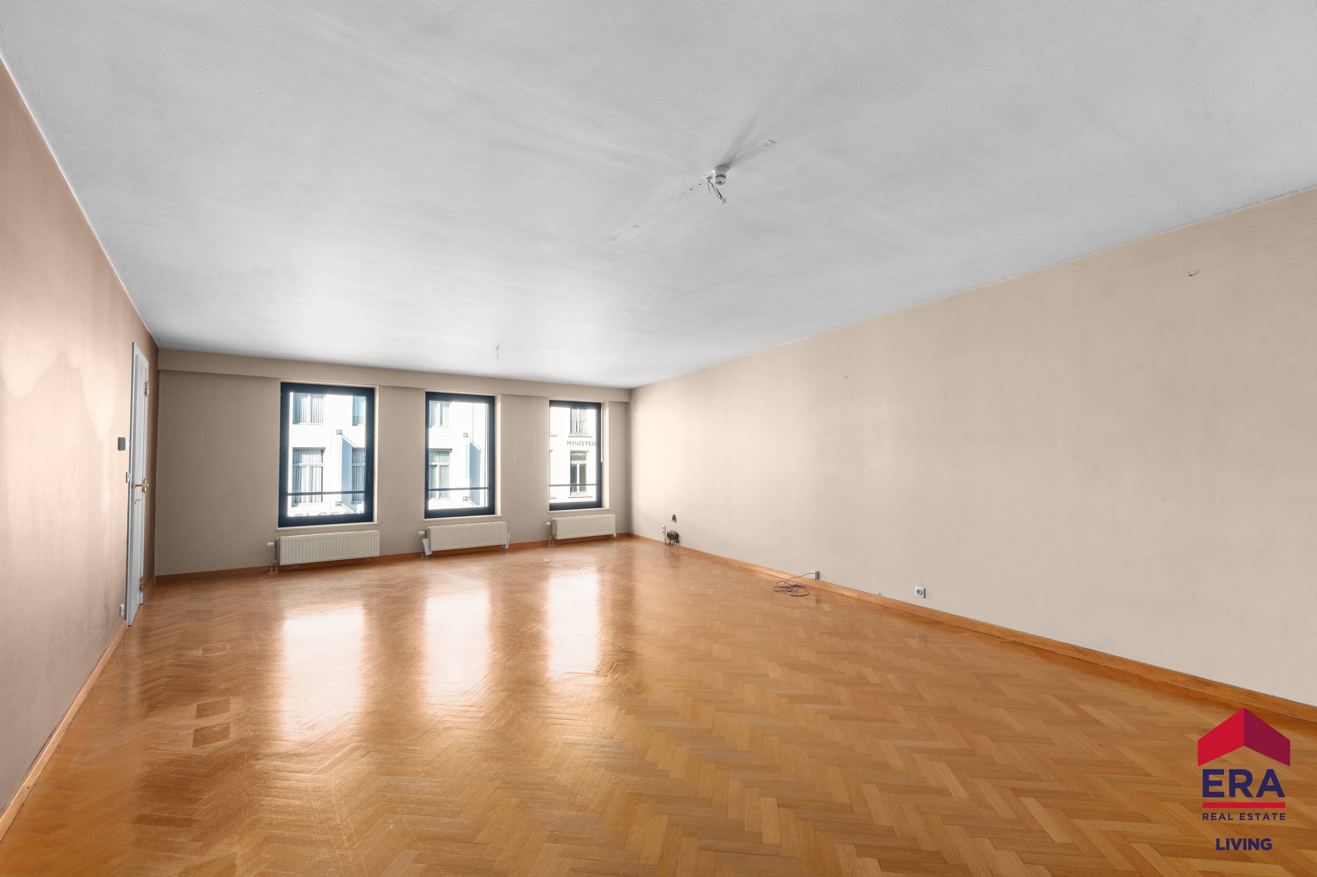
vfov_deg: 73.7
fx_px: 585
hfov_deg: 96.7
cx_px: 658
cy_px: 438
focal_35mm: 16
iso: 500
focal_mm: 16
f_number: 11
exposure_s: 1/5
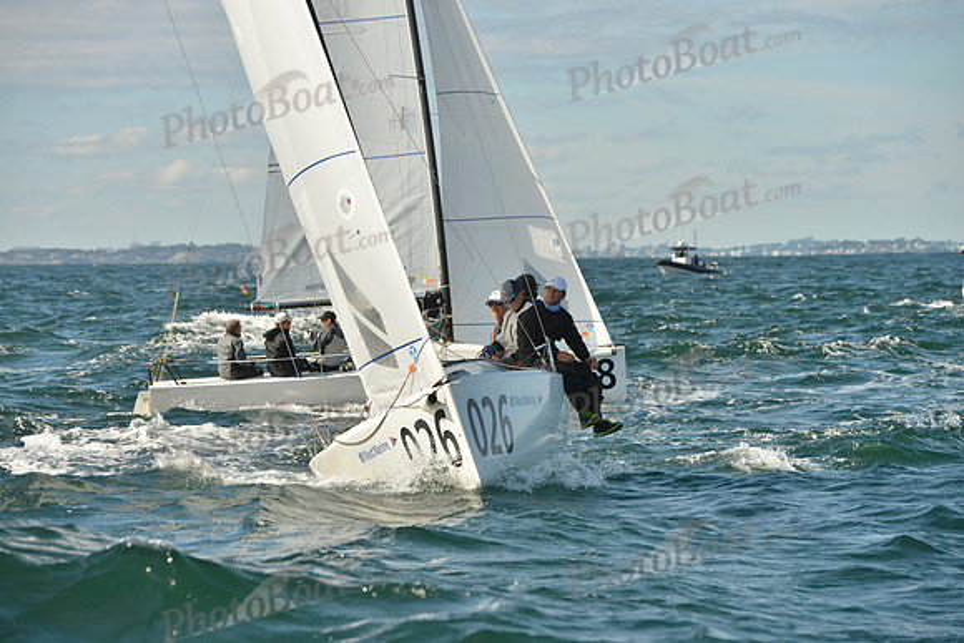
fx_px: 4955
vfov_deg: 7.4
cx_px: 482
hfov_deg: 11.1
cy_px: 322
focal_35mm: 185
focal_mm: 185
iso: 400
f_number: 9
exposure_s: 1/1250
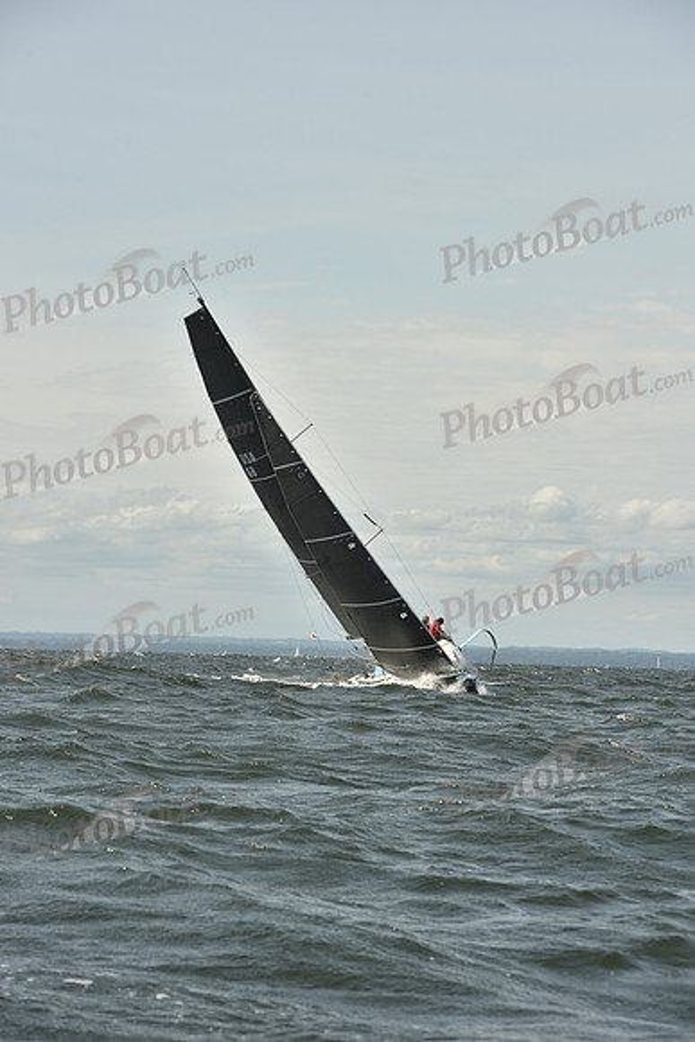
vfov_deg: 15.2
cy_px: 521
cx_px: 348
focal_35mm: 135
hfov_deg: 10.2
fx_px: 3907
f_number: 9
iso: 250
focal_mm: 135
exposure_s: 1/800
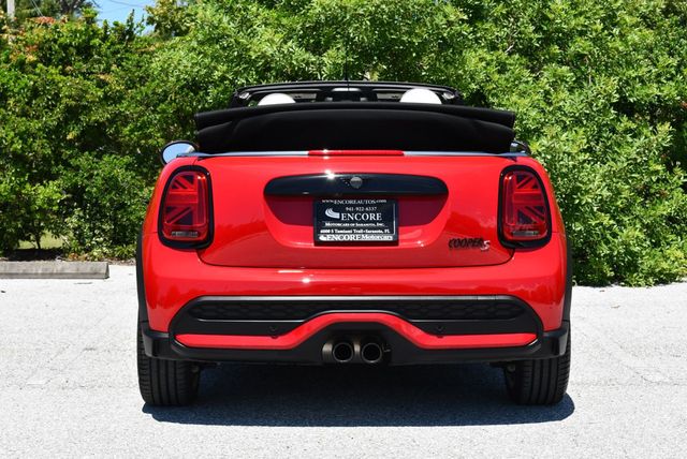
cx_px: 344
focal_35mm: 70
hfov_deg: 28.8
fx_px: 1337
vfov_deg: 19.5
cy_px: 230
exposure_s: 1/250
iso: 140
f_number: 8
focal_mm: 35
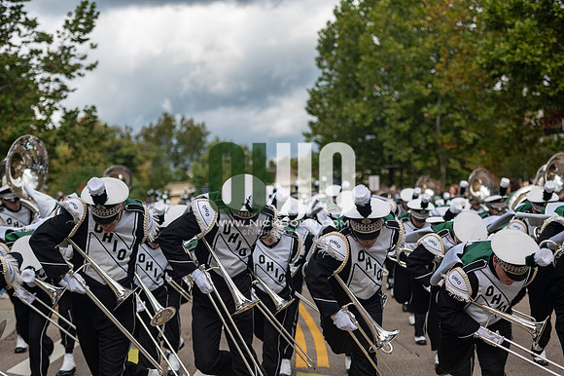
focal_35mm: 90
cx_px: 282
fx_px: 1409
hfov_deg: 22.6
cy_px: 188
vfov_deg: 15.2
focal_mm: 90
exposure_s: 1/8000
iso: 400
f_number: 2.8
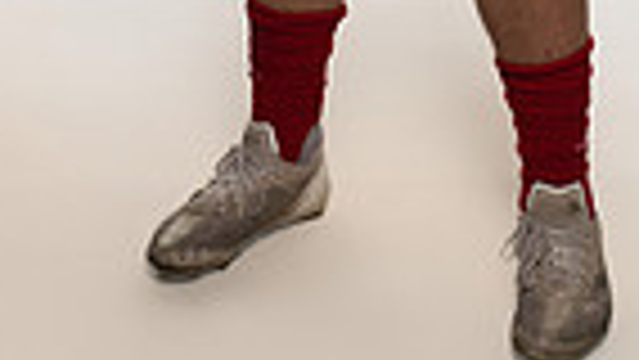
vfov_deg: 7.2
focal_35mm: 159
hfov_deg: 13.5
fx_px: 2695
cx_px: 392
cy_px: -513
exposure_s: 1/200
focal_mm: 48
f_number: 6.3
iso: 500
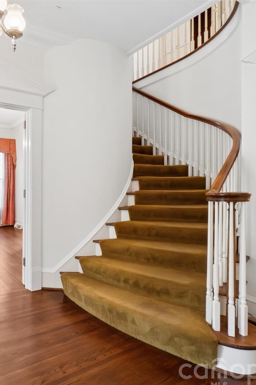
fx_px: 245
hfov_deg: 52.1
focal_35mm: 23
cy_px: 196
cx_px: 57
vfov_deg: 76.1
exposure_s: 1/13
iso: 6400
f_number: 20
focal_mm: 10
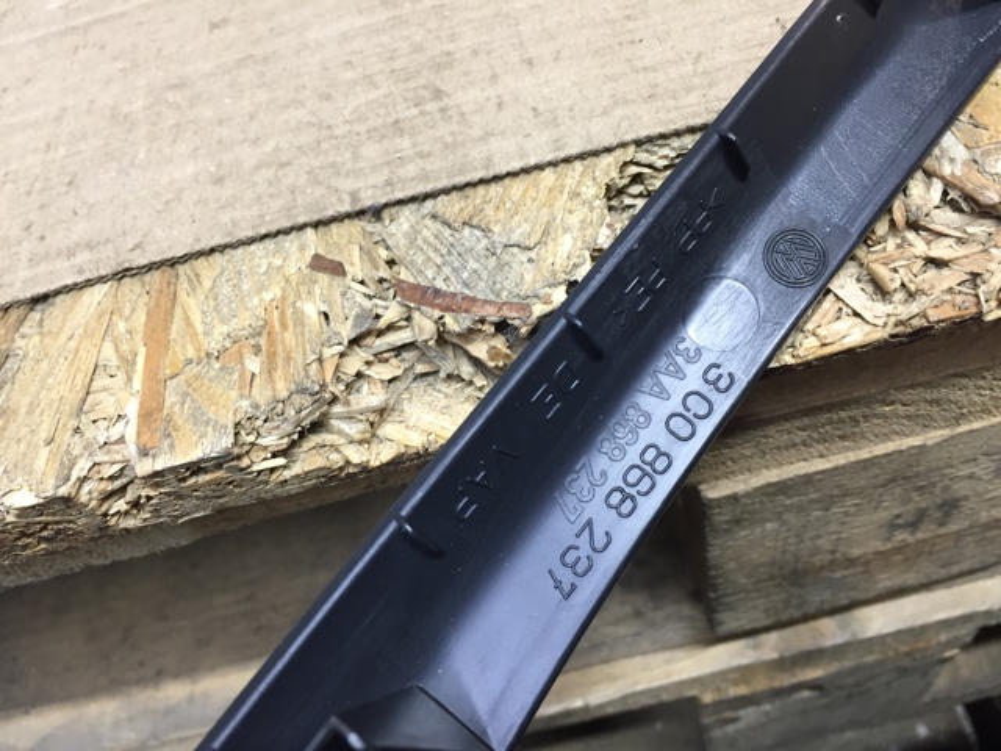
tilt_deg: -55.9
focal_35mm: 29
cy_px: 376
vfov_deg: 48.2
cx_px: 500
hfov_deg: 61.7
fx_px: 839
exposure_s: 1/33
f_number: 2.2
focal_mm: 4.15
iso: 125
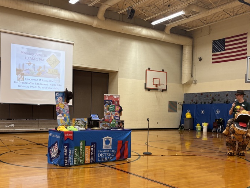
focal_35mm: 39
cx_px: 126
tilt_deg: -1.0
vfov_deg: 36.6
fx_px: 282
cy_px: 117
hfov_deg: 47.9
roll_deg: -0.8
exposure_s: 1/60
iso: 80
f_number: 1.6
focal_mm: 5.96
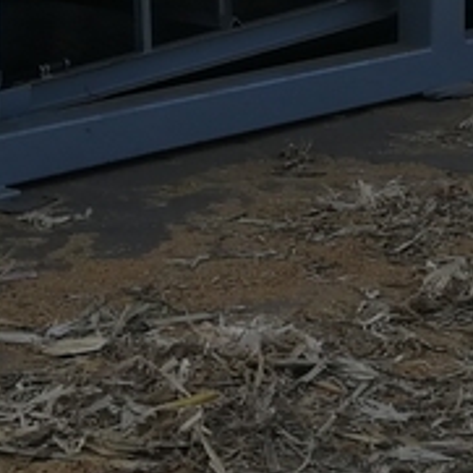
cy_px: -358
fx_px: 2443
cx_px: 102
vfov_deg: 10.5
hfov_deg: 11.0
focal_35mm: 158
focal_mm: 3.95
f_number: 1.8
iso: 50
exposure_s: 1/747
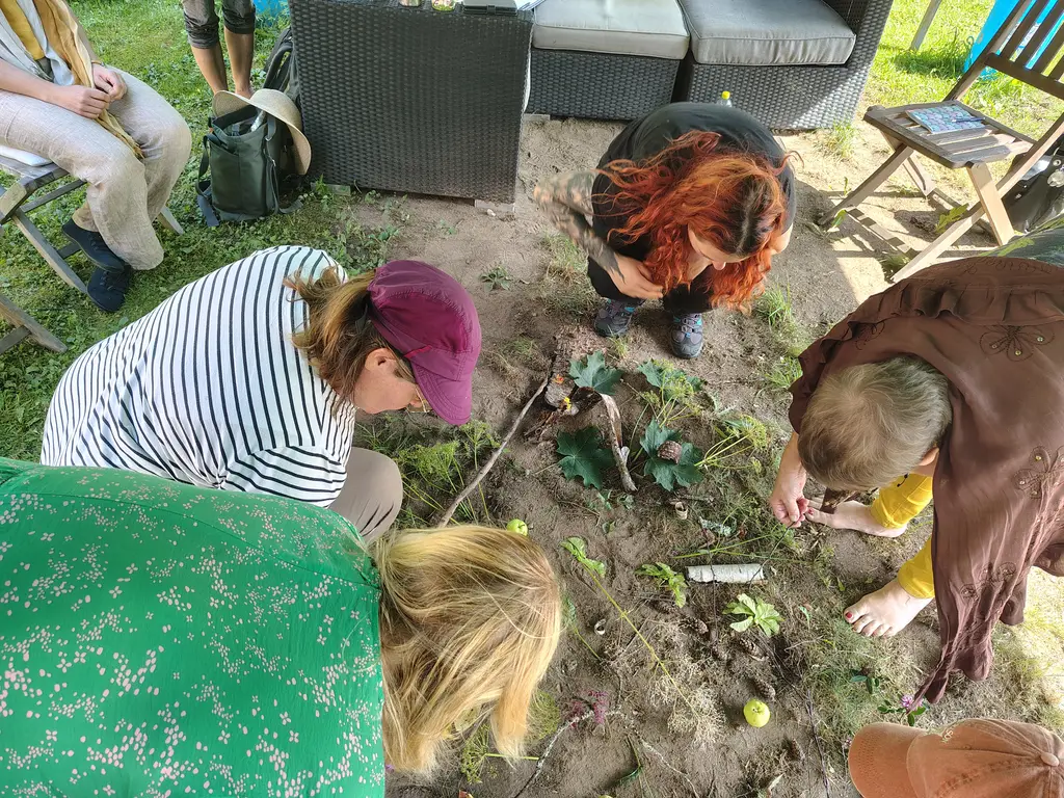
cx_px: 532
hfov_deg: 71.6
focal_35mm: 24
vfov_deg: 56.8
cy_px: 399
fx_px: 738
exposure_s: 1/100
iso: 186
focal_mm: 5.56
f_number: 1.8
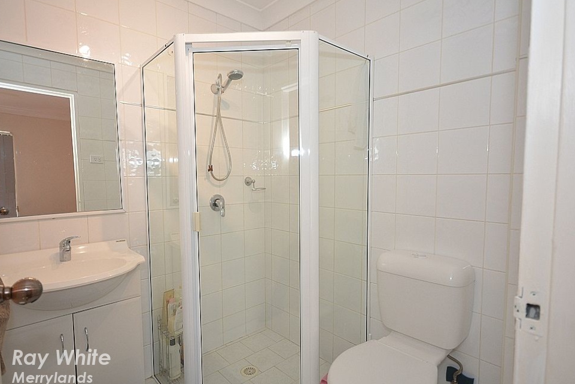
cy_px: 197
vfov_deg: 73.8
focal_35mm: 16
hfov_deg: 96.7
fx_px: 256
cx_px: 281
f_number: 4
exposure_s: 1/60
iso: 220
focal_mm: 10
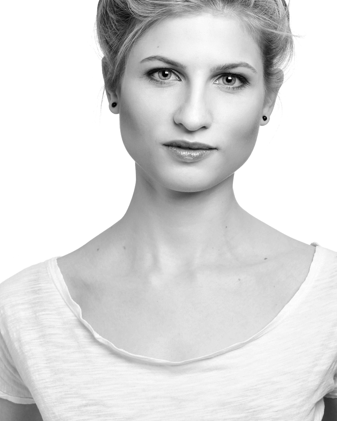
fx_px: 1965
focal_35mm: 158
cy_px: 232
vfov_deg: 12.2
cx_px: 176
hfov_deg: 9.8
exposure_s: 1/180
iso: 200
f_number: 8
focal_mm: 85
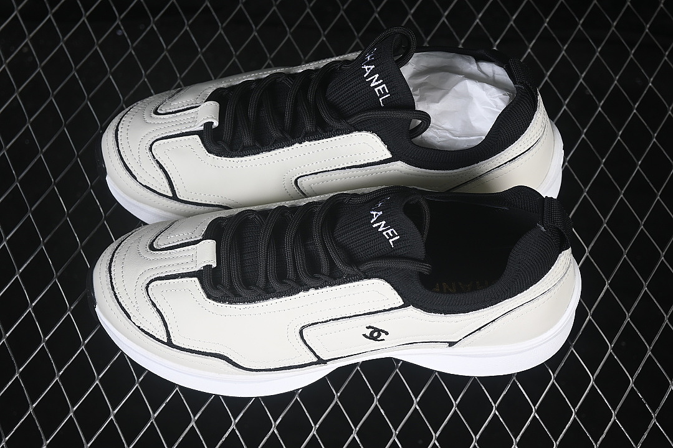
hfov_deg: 27.0
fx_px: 1402
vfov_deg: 18.2
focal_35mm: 75
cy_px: 224
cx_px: 336
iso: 160
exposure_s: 1/80
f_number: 7.1
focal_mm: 50
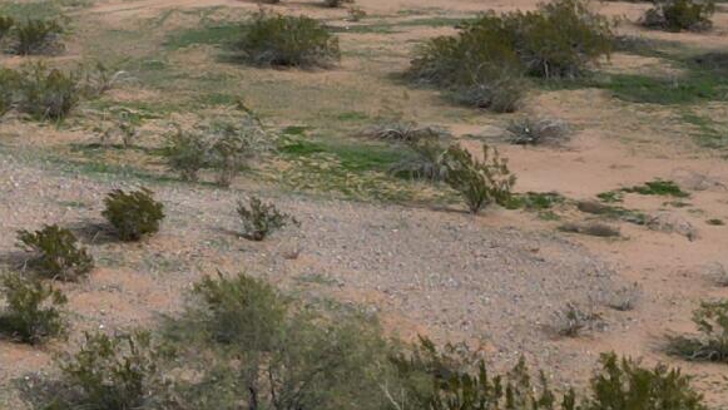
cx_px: -107
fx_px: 2606
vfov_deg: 8.6
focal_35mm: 135
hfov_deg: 15.4
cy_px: -365
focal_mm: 6.72
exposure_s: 1/3000
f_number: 1.7
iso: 110
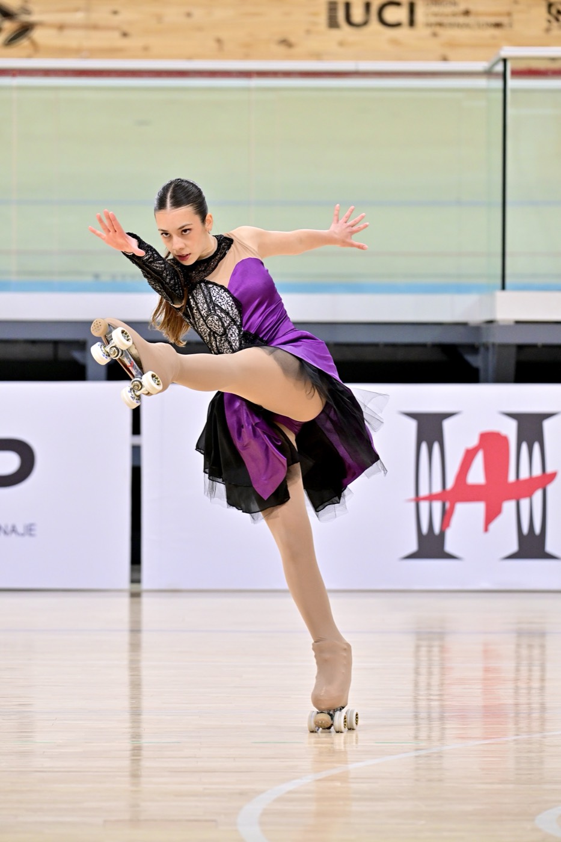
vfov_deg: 8.6
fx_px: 5611
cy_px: 421
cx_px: 280
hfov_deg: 5.7
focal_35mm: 240
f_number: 5.6
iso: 2000
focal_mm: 240
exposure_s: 1/800
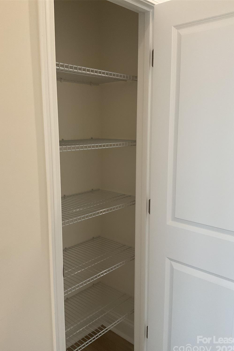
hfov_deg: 42.3
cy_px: 180
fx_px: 302
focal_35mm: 31
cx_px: 113
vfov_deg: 60.3
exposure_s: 1/60
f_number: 1.8
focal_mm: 3
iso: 100
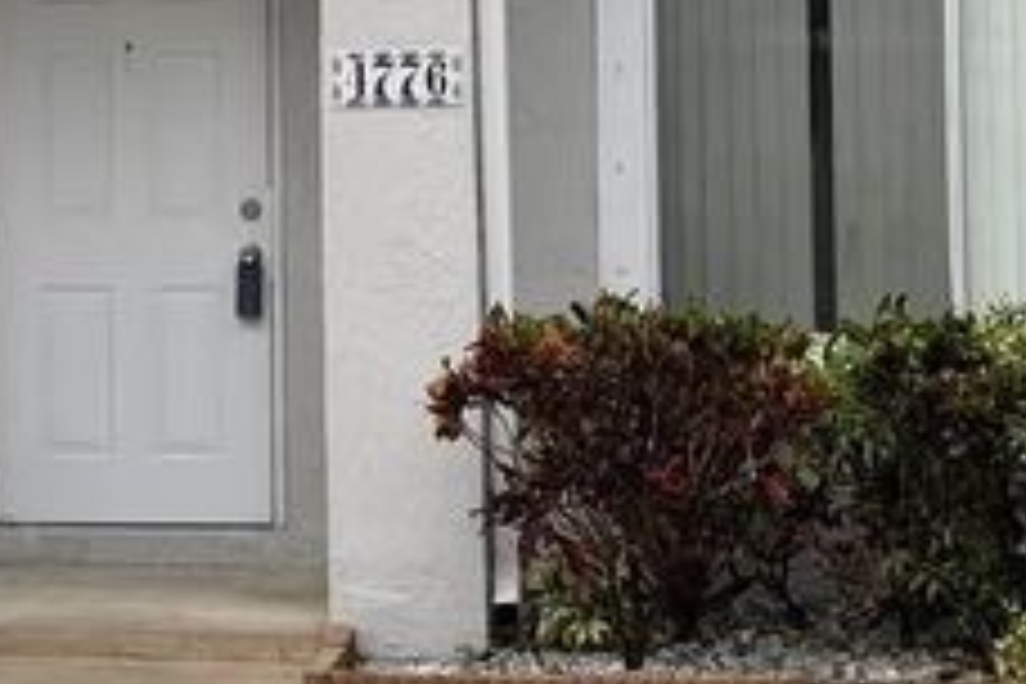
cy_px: 36
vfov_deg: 12.1
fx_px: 3192
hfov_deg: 18.1
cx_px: 162
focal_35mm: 112
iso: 80
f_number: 1.78
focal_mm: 6.76
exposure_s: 1/617
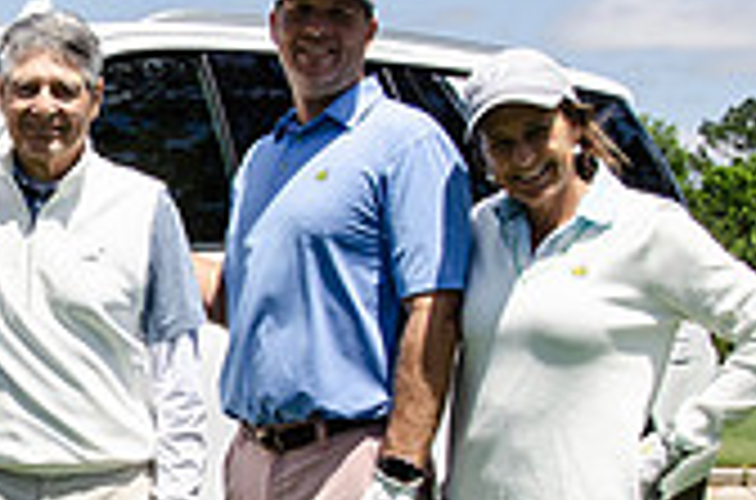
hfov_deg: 21.1
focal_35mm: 93
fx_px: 1947
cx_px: -22
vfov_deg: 14.6
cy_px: 356
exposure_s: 1/500
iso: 400
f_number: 11
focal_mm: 18
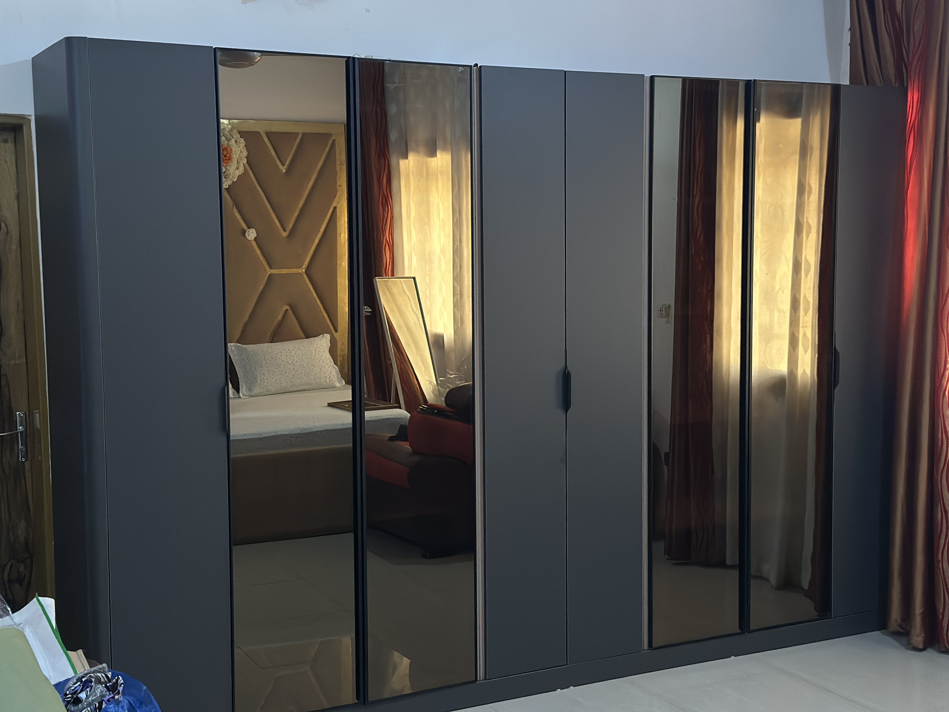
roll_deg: -0.4
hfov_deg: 39.7
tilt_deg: -5.1
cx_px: 474
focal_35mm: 48
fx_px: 1316
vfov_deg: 30.3
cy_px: 356
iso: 640
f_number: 1.78
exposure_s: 1/25
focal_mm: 6.86
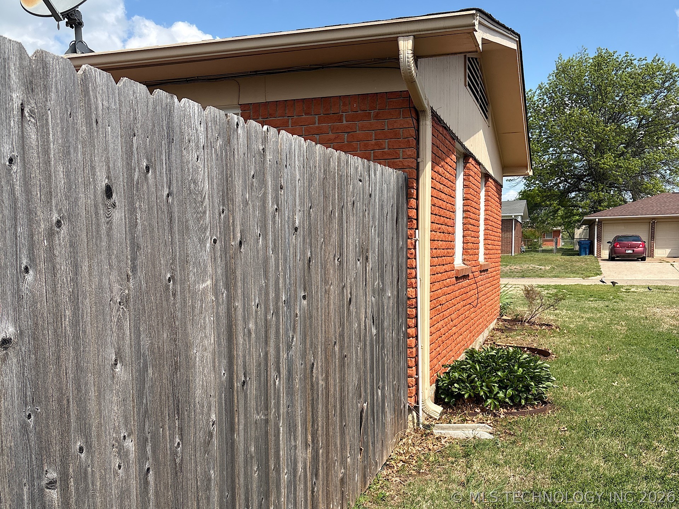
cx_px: 340
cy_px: 254
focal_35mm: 26
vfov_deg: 53.1
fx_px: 510
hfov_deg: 67.3
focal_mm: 5.96
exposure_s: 1/2747
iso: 50
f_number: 1.6
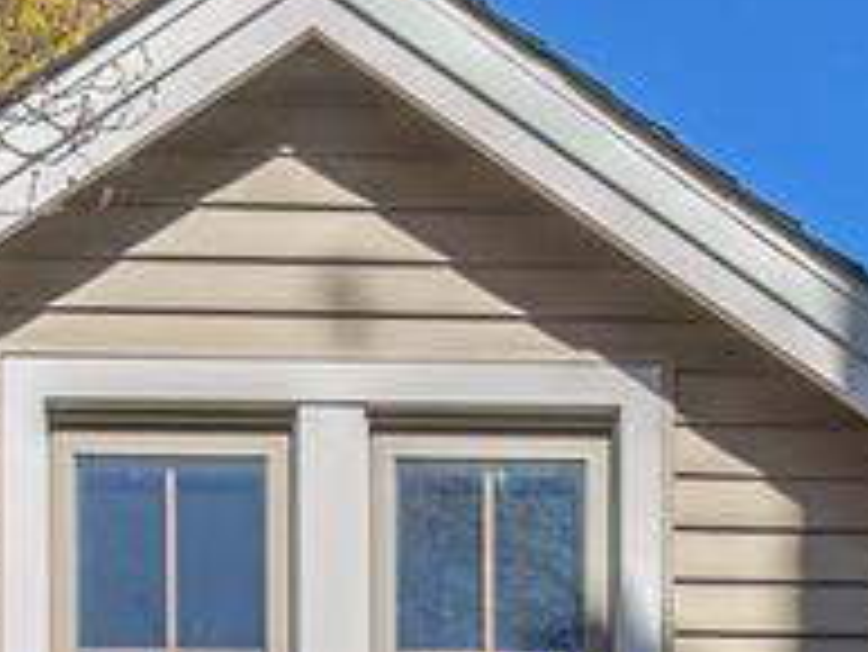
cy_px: 2071
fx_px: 4491
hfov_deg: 11.0
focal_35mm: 179
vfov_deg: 7.2
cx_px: 324
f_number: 1.8
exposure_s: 1/1600
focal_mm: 8.7
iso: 200
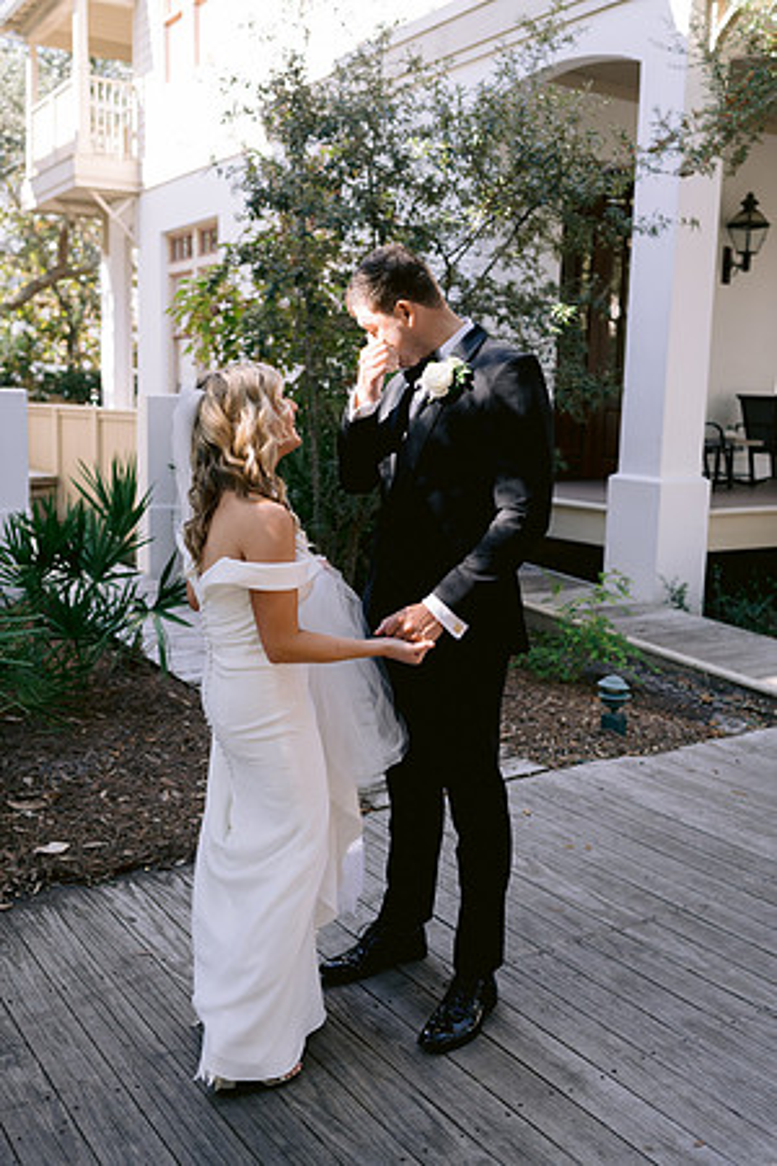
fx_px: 1133
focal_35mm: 35
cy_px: 583
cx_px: 388
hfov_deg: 37.9
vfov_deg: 54.4
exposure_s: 1/250
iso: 200
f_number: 2.8
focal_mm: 35
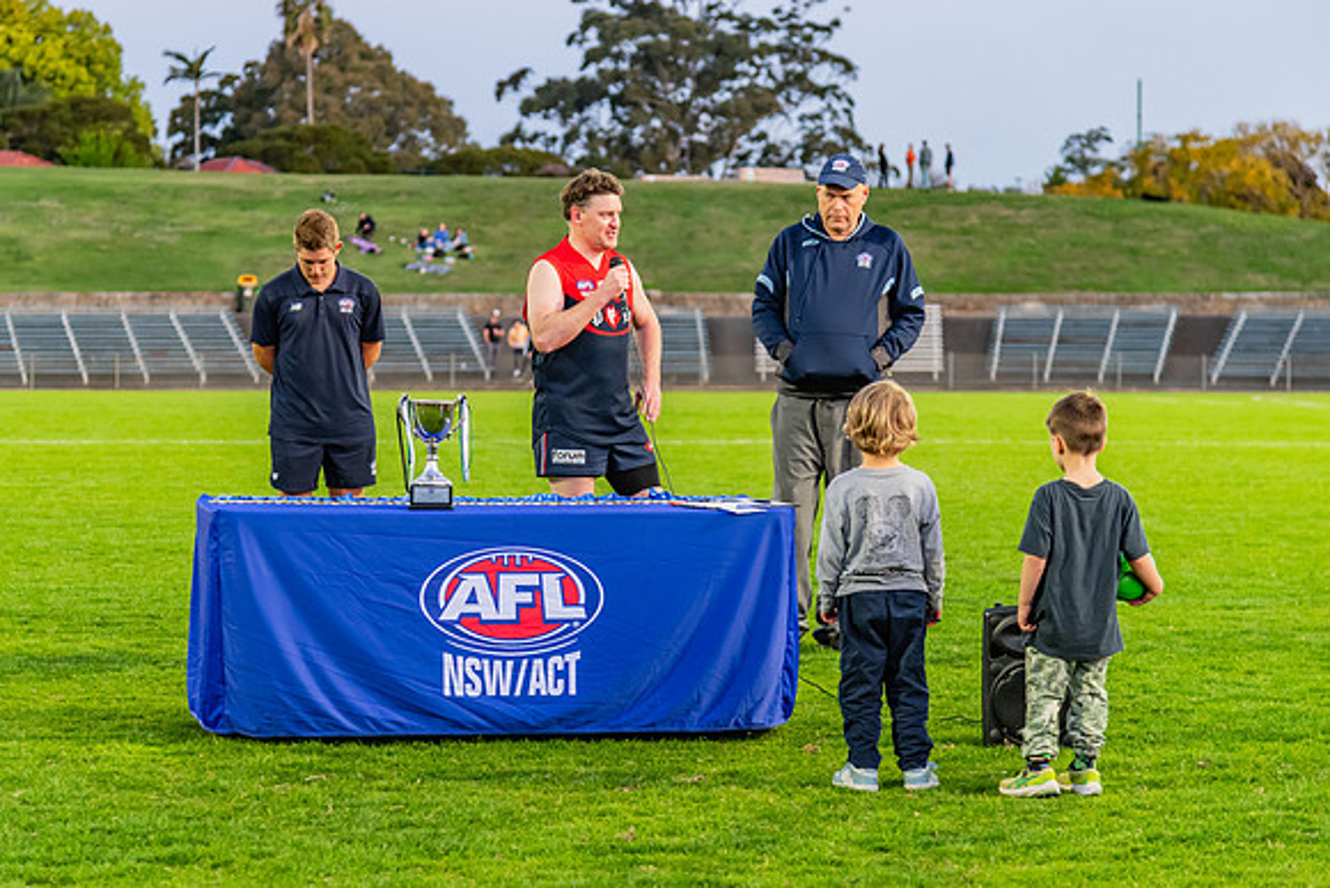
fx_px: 3842
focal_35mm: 104
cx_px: 593
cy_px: 396
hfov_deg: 19.6
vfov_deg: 13.2
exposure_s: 1/100
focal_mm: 92
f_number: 4
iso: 1400
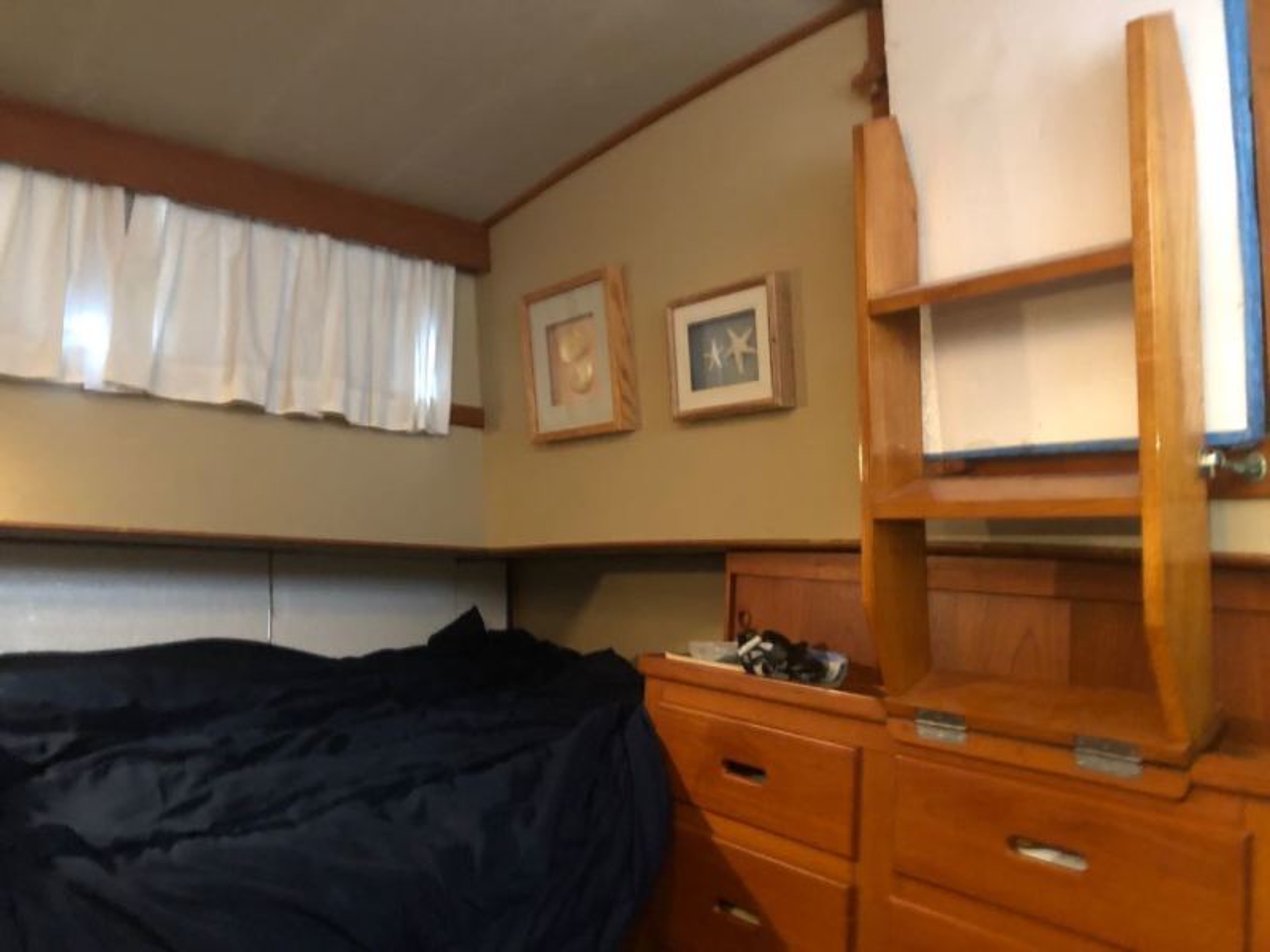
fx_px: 1027
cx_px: 635
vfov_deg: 49.7
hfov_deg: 63.4
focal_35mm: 28
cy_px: 476
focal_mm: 3.99
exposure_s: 1/4
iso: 125
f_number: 1.8
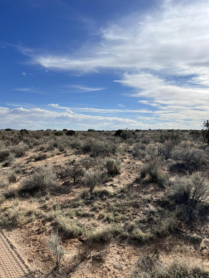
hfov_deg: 53.1
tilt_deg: -2.5
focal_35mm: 26
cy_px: 139
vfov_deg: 67.3
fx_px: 209
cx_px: 104
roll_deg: -2.4
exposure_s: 1/8000
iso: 50
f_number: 1.5
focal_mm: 5.7
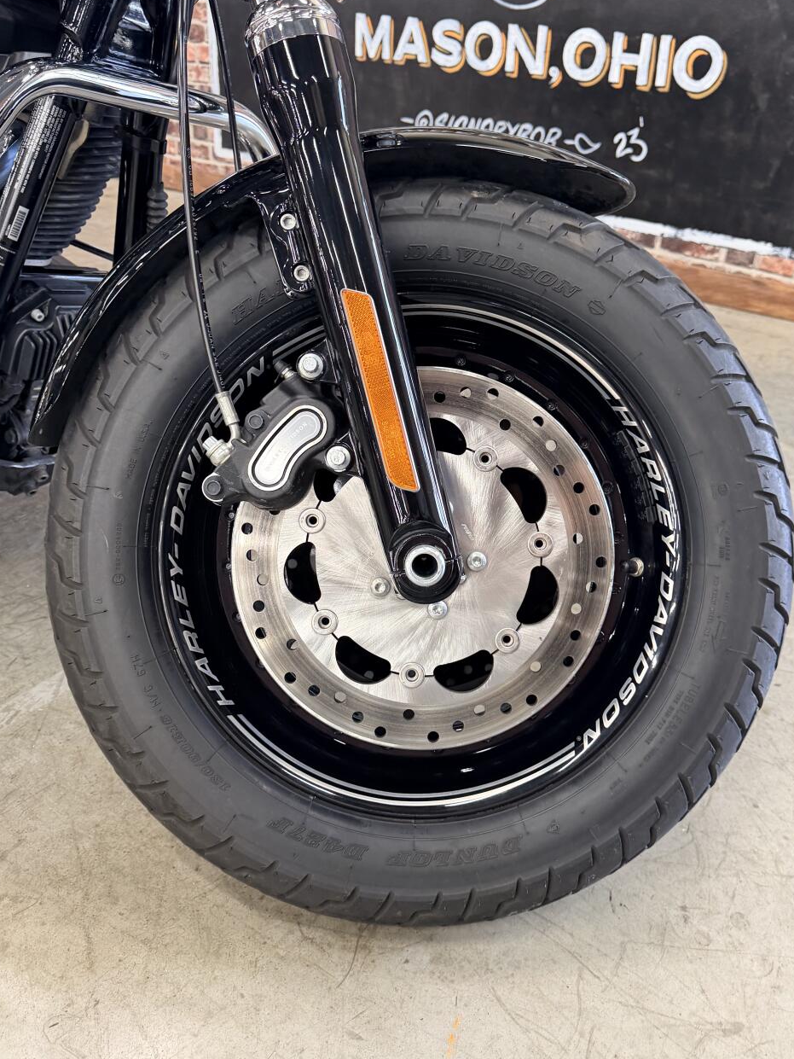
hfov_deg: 48.2
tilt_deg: -27.7
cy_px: 518
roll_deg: -5.1
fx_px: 887
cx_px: 439
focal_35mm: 29
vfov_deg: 61.6
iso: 250
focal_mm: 6.76
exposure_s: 1/60
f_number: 1.78
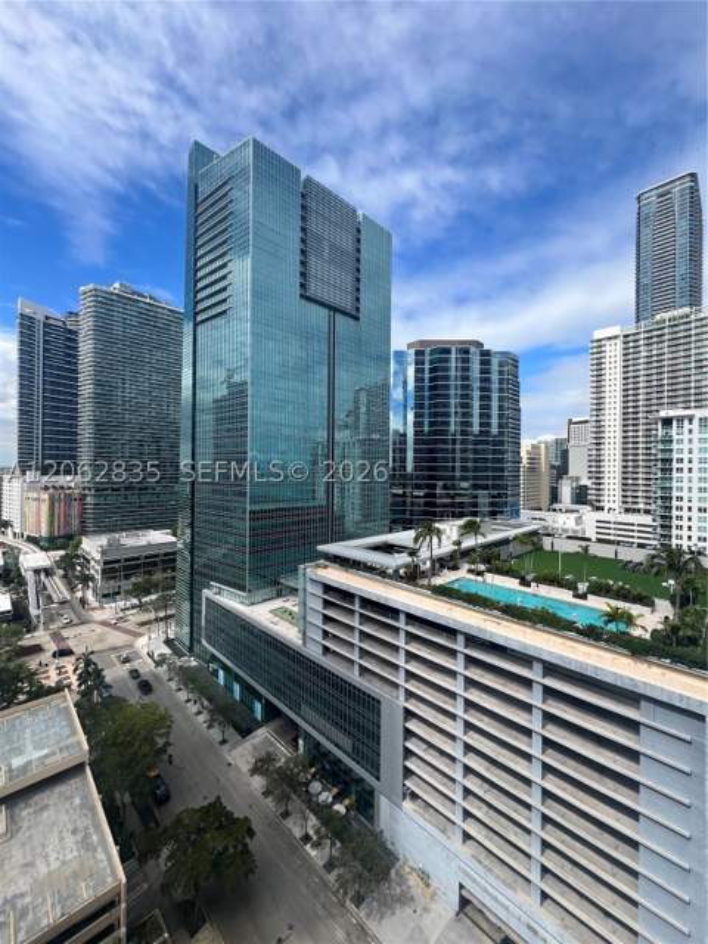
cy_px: 472
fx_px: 355
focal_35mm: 13
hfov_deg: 89.9
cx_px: 354
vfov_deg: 106.2
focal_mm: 1.57
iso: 32
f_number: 1.8
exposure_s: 1/1376
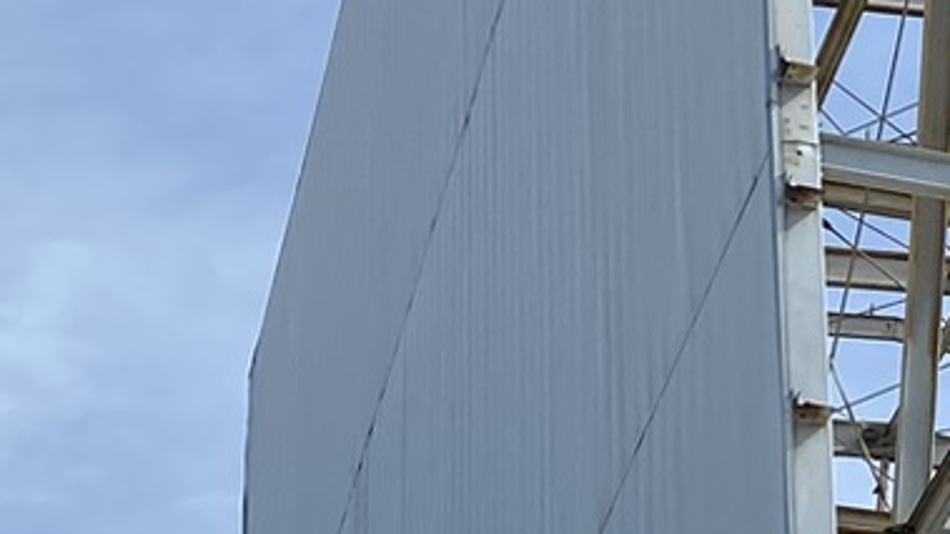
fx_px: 3853
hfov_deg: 13.0
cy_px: 251
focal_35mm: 153
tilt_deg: +28.7
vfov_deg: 7.9
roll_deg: +3.3
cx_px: 1612
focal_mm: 4.25
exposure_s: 1/4115
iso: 32
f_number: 1.8
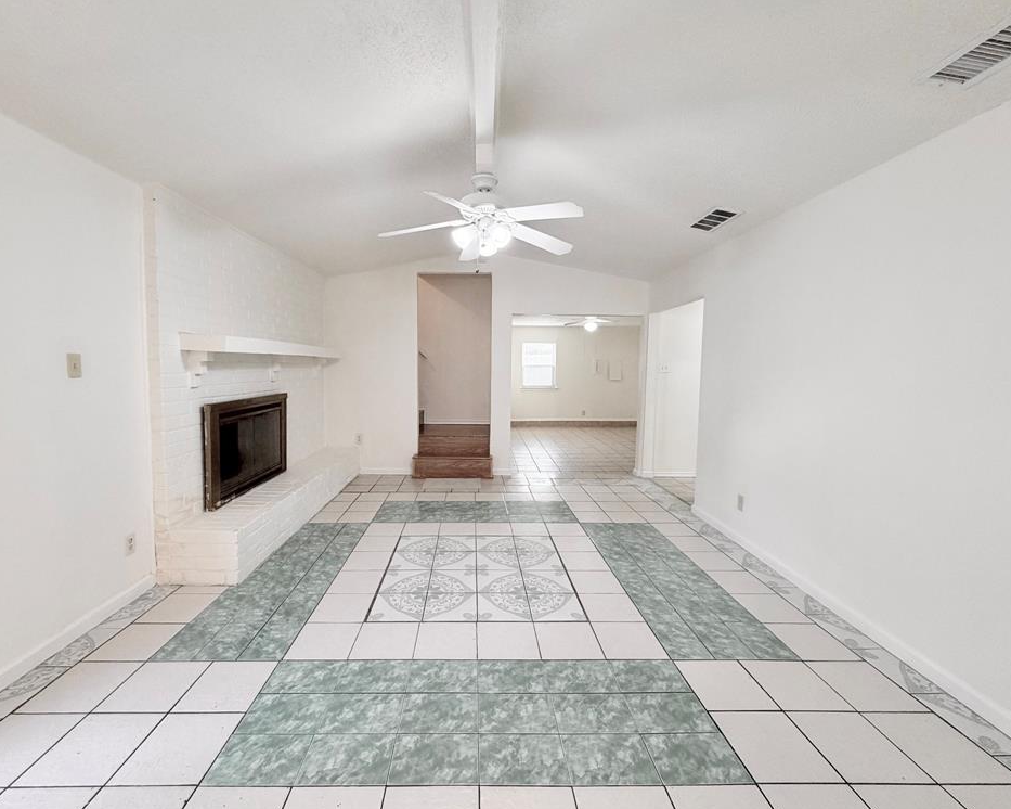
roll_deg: -0.4
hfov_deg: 96.7
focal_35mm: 15
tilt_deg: -3.9
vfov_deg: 84.0
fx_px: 449
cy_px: 397
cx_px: 481
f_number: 2.2
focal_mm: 2.22
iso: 200
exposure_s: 1/60
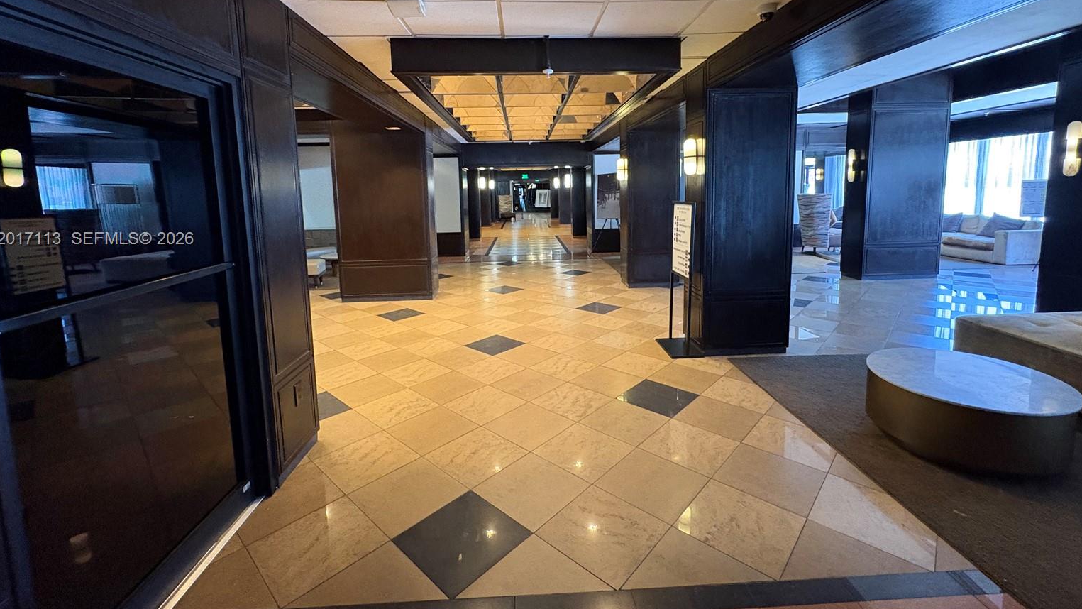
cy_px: 240
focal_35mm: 16
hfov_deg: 99.4
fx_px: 459
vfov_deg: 66.4
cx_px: 541
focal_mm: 2.22
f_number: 2.2
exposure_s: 1/60
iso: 800
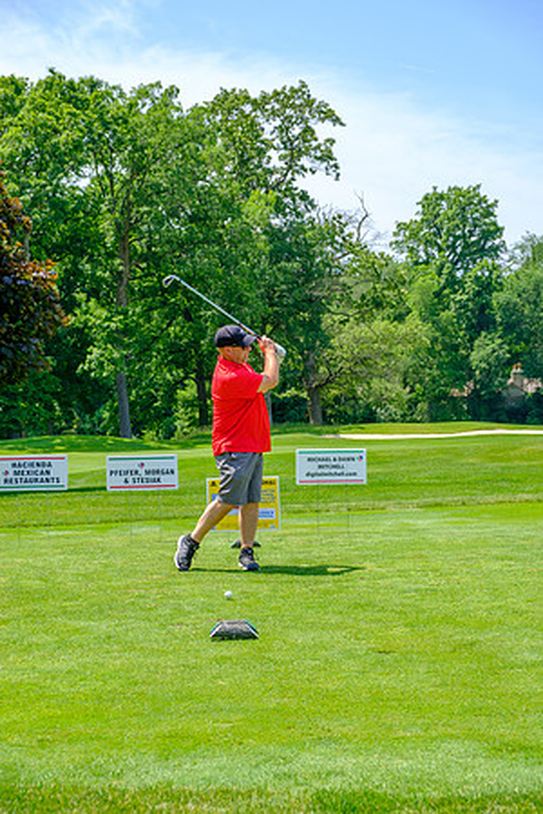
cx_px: 272
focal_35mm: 61
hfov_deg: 22.3
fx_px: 1380
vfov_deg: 32.9
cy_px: 407
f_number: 5
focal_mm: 40.7
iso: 200
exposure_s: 1/500
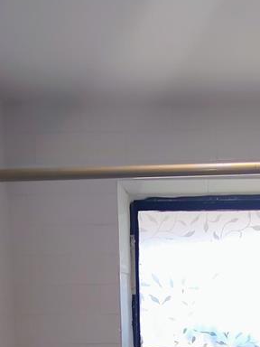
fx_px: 501
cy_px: 373
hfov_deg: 28.0
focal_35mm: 50
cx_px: 233
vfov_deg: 33.7
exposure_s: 1/120
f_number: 2.2
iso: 125
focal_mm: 2.13
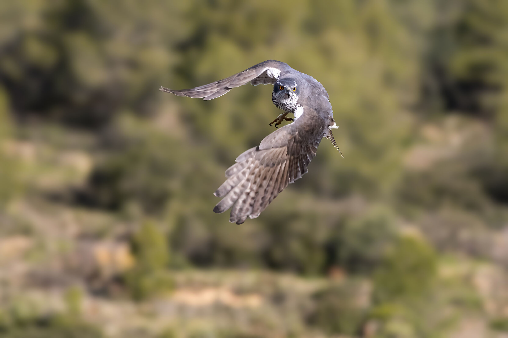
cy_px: 169
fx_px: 4233
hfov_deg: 6.9
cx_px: 254
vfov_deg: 4.6
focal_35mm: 300
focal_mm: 200
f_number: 5.6
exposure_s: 1/2000
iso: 1600
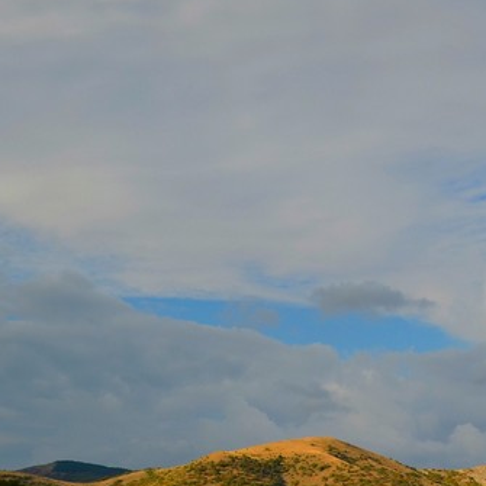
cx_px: 627
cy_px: 279
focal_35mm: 101
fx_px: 1604
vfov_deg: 17.2
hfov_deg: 16.3
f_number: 8
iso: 100
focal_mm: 26
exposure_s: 1/125
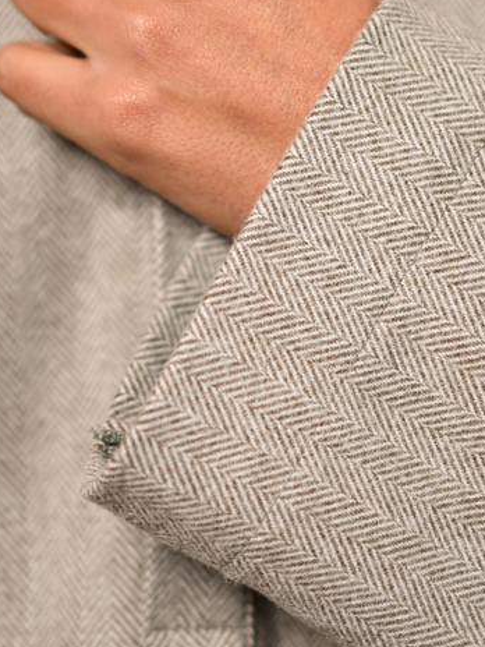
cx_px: 295
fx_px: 2615
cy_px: 298
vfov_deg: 14.1
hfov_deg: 10.6
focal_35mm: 140
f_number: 1.4
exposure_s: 1/1000
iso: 64
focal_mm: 50
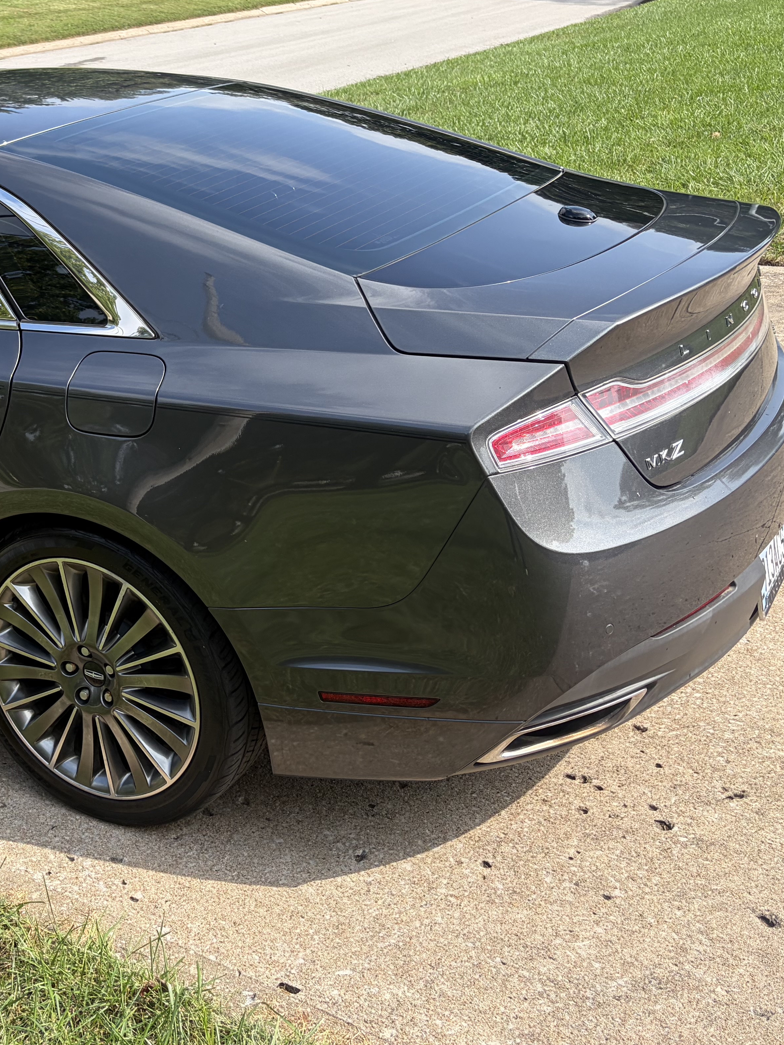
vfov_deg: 40.2
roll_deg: +1.8
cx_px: 32
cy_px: 395
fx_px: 1419
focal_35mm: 47
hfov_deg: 29.2
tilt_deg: -20.3
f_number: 1.6
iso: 50
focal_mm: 5.96
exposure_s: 1/1706
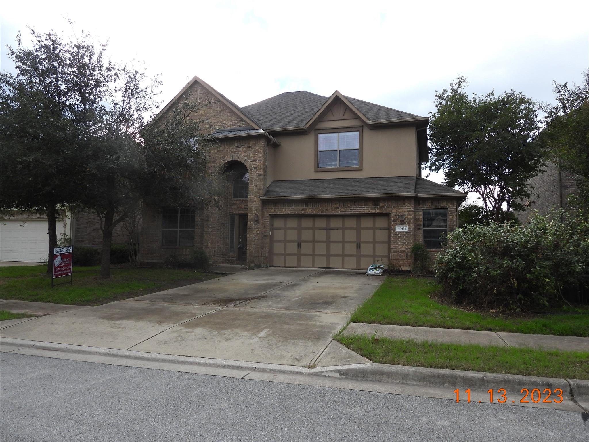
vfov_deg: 56.8
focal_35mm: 24
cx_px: 294
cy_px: 221
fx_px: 408
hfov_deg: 71.6
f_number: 2.8
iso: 100
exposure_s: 1/1000
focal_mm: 4.3
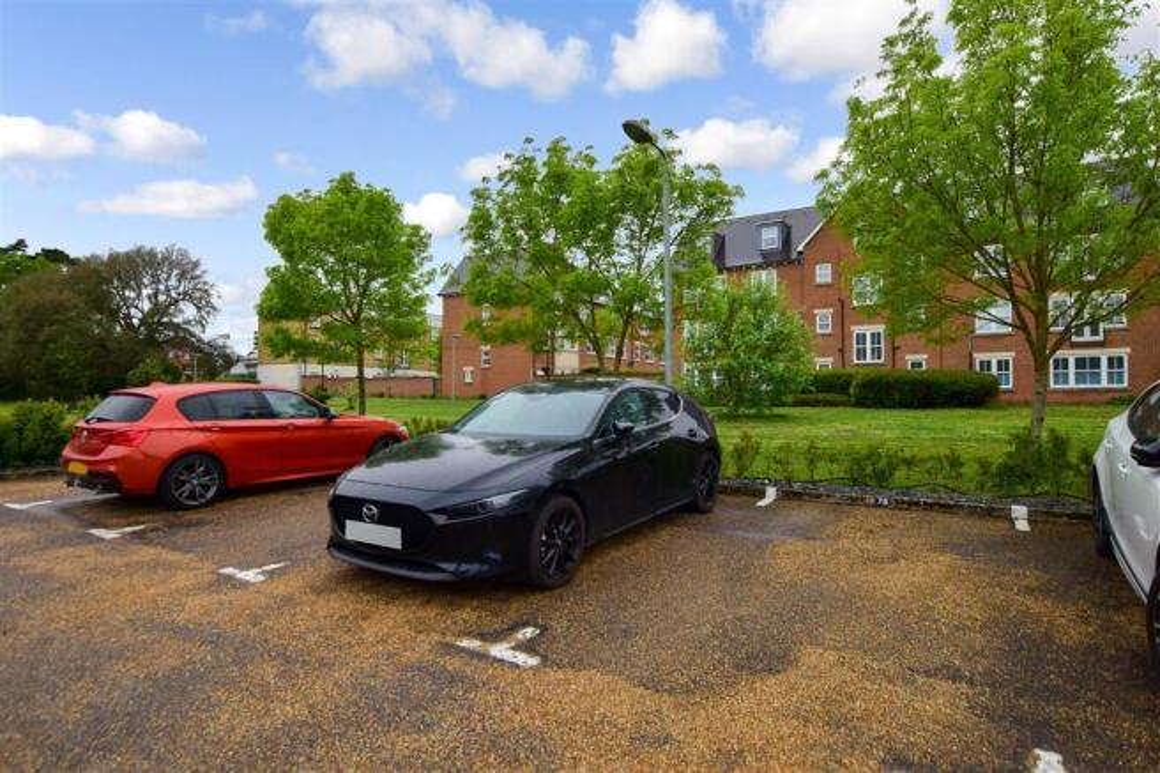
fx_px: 628
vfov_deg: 63.2
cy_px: 386
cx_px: 580
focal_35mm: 20
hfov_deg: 85.4
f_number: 7.1
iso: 400
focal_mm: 13
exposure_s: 1/200
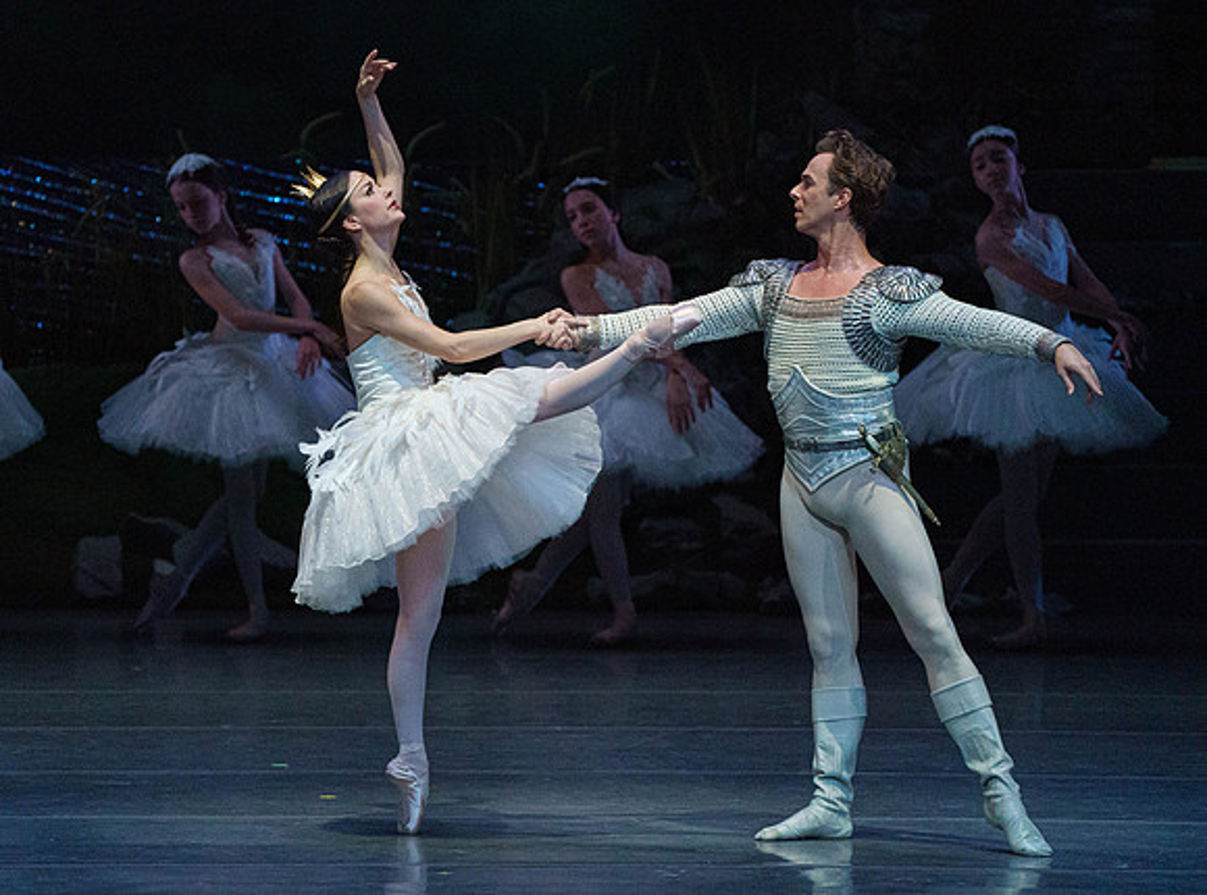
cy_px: 472
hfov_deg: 4.6
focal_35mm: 433
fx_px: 15021
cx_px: 511
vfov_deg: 3.4
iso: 8000
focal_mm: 382
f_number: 5.6
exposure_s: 1/250
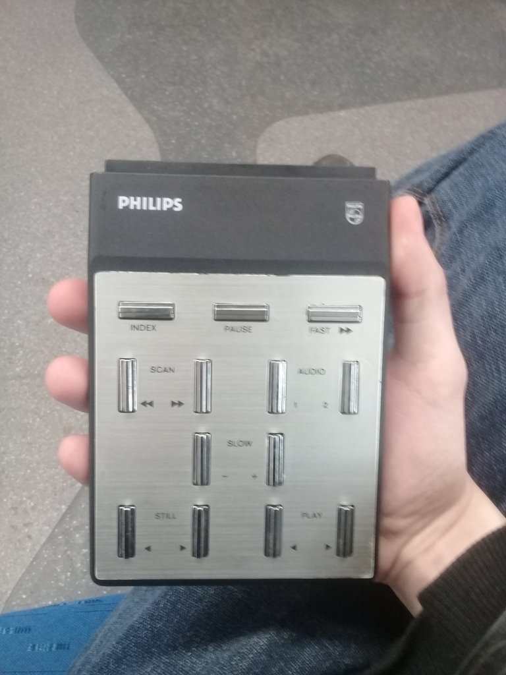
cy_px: 338
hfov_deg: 45.4
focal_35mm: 31
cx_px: 253
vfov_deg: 58.4
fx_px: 604
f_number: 2.2
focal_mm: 3.3
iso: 200
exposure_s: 1/20
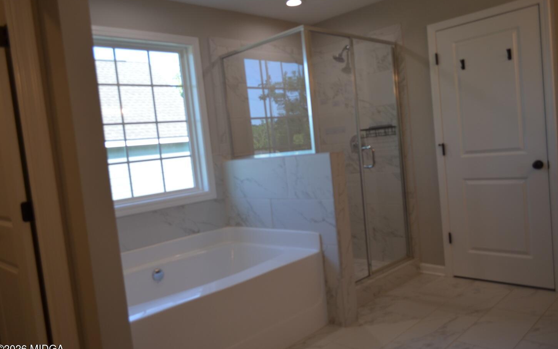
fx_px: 426
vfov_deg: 44.5
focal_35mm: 28
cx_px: 278
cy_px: 177
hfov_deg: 66.5
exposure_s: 1/125
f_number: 3.5
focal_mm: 18
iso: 220
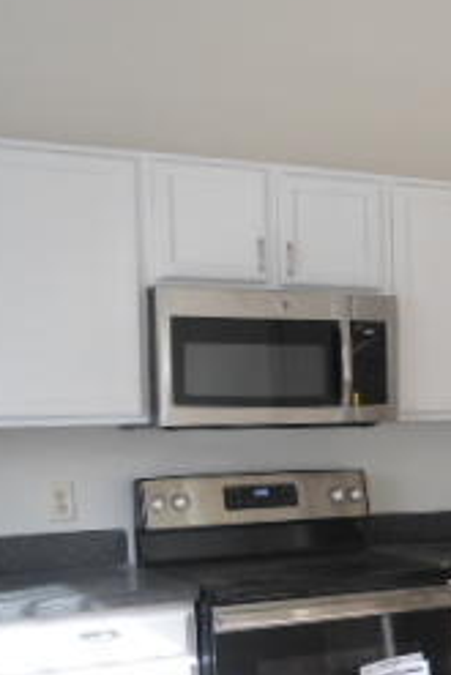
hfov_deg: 18.1
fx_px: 1313
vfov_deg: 27.7
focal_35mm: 70
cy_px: 612
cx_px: 593
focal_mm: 4.7
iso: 100
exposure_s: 1/30
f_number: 2.8
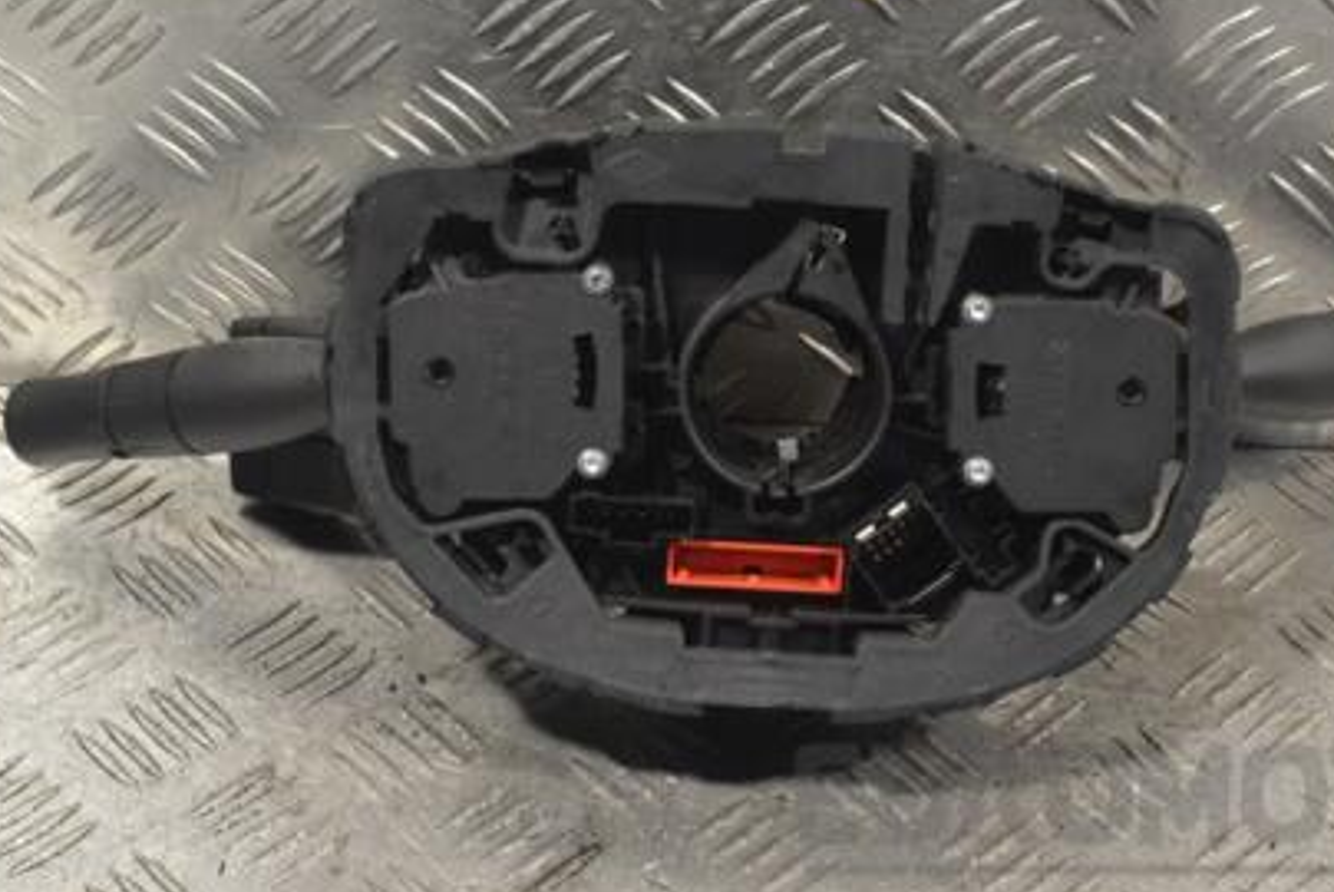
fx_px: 3300
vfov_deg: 15.4
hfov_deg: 22.8
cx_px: 733
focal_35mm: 89
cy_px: 353
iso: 3200
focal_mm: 40
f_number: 8
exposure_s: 1/250
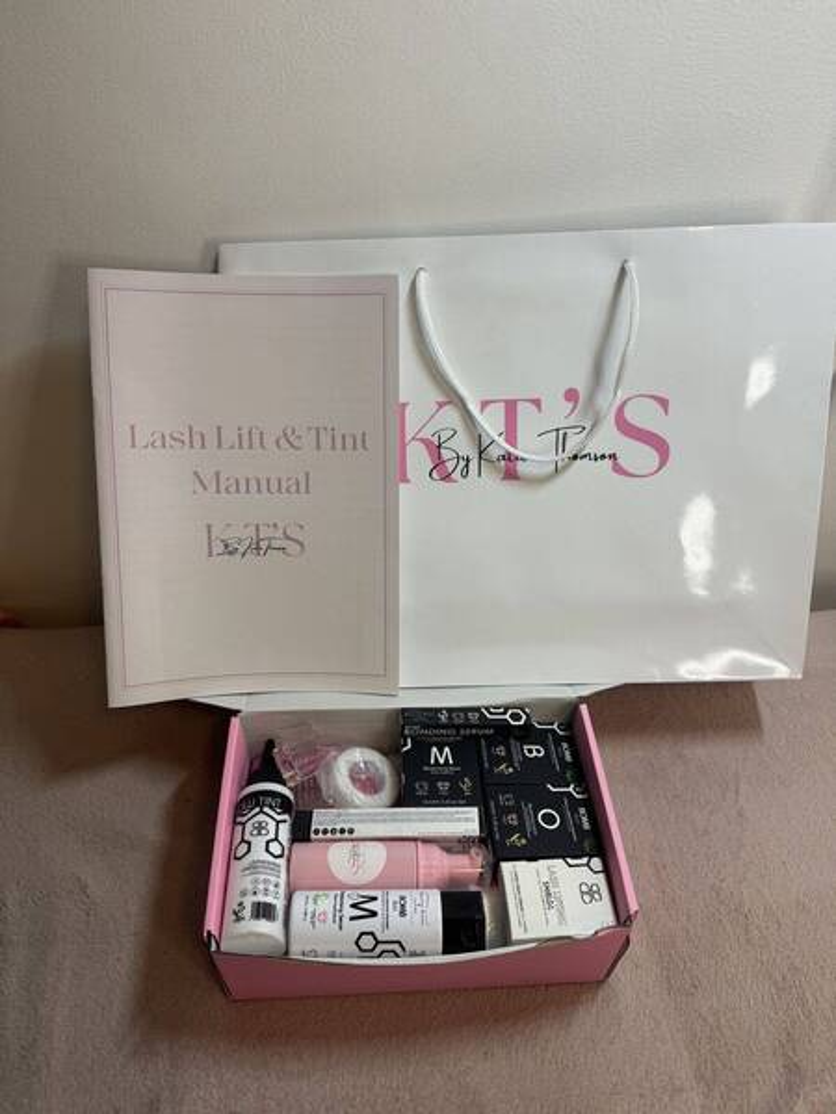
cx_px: 418
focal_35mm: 24
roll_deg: -1.1
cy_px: 557
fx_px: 773
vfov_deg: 71.6
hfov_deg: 56.8
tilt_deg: -42.7
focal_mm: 6.76
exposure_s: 1/100
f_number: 1.78
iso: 125
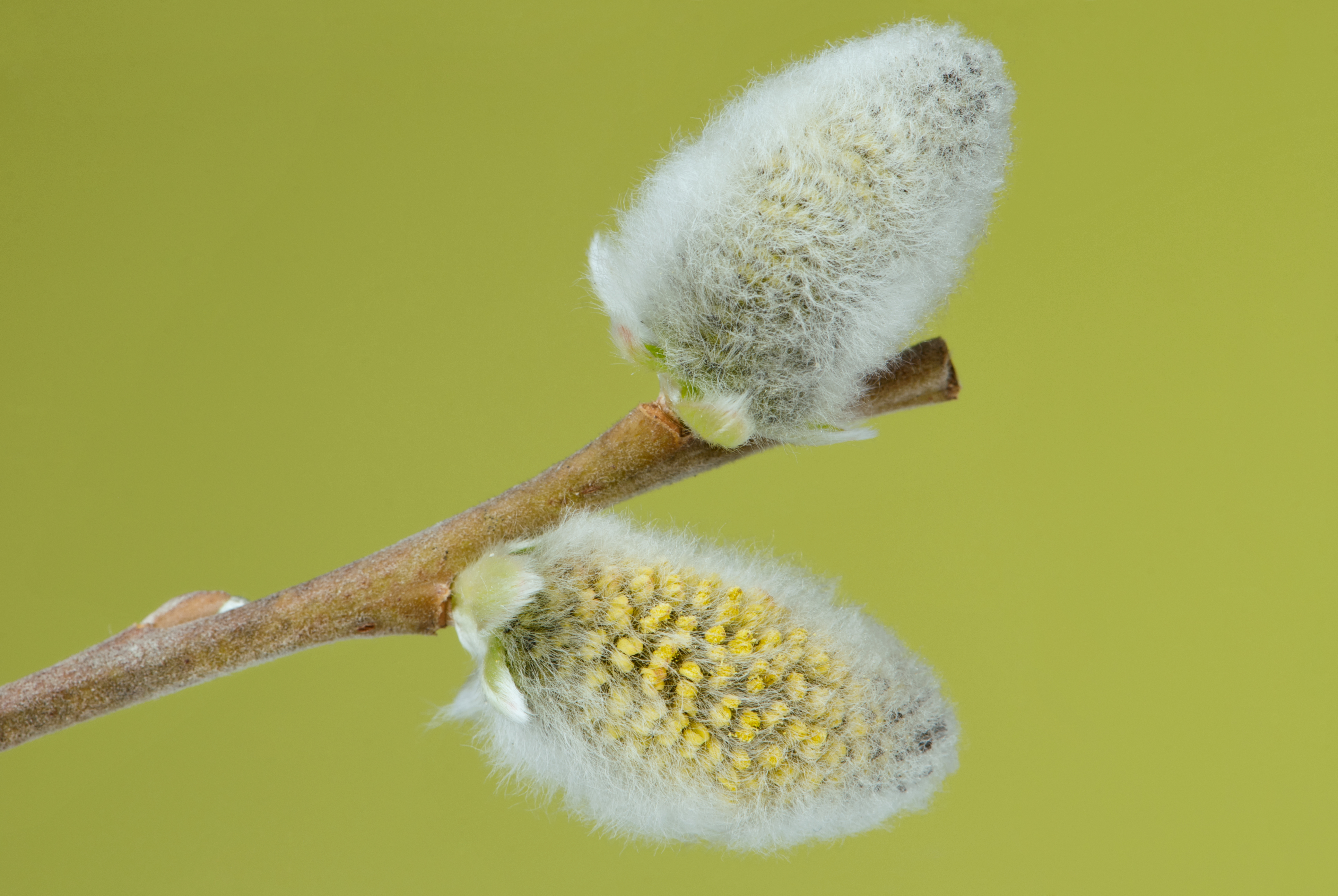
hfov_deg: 13.0
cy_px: 448
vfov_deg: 8.7
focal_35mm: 158
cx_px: 669
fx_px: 5861
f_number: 16
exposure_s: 1/200
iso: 100
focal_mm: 105
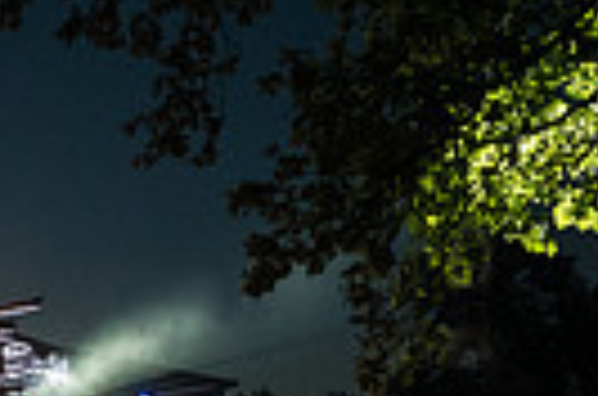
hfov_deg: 18.5
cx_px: -112
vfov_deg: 12.6
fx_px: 1740
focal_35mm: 105
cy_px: 506
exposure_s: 1/100
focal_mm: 24
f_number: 4
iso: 3200
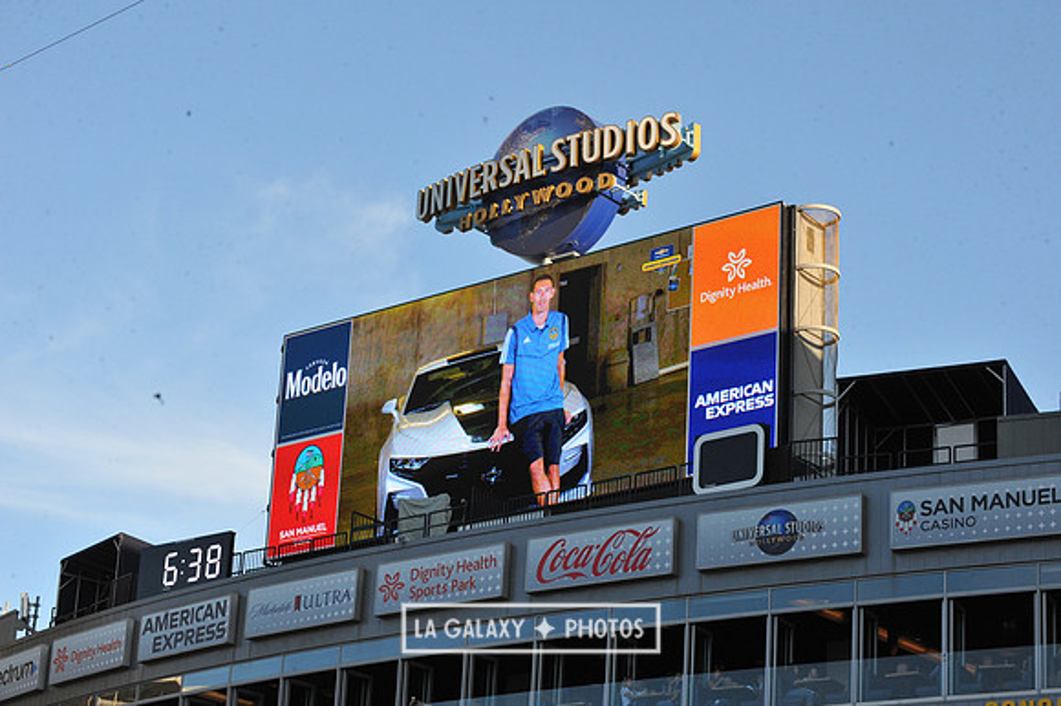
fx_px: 2533
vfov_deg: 15.9
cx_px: 530
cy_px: 353
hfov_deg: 23.7
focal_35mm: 86
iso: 1600
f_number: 14
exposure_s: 1/800
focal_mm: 86
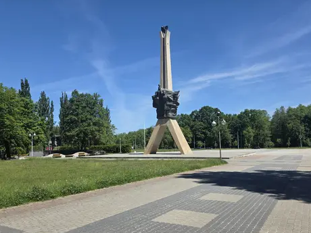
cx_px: 168
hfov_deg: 69.3
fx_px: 225
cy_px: 116
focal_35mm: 25
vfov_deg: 54.9
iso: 80
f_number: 1.7
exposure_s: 1/5778
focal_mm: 6.3
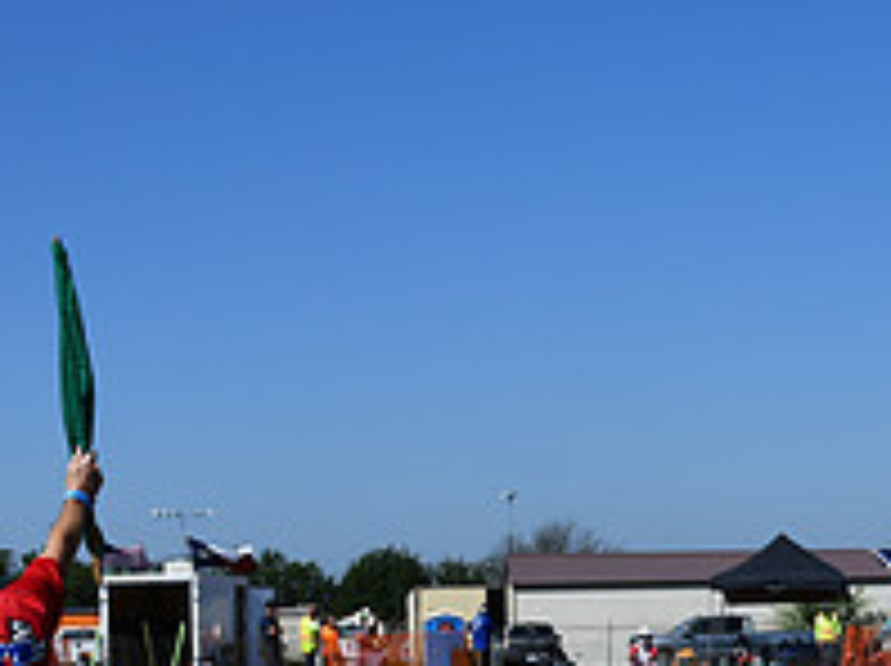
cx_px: 922
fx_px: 2391
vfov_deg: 15.7
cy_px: 596
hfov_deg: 20.3
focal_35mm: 93
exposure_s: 1/400
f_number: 10
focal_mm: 22
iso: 100
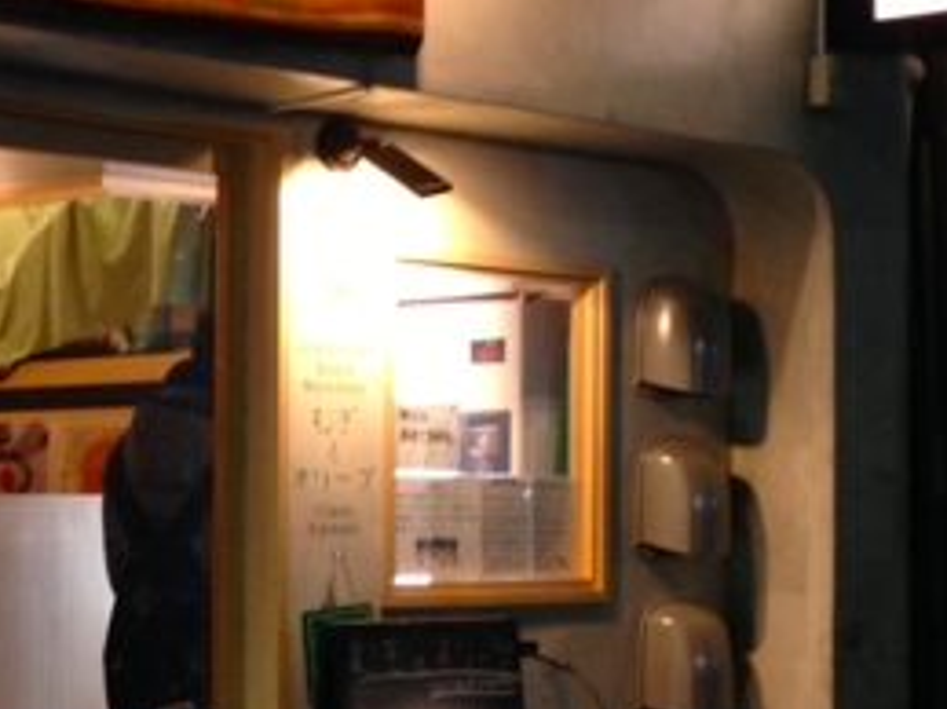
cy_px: 450
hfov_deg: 19.3
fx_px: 2789
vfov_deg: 14.5
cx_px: 453
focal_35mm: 102
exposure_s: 1/20
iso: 160
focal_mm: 4.12
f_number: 2.4
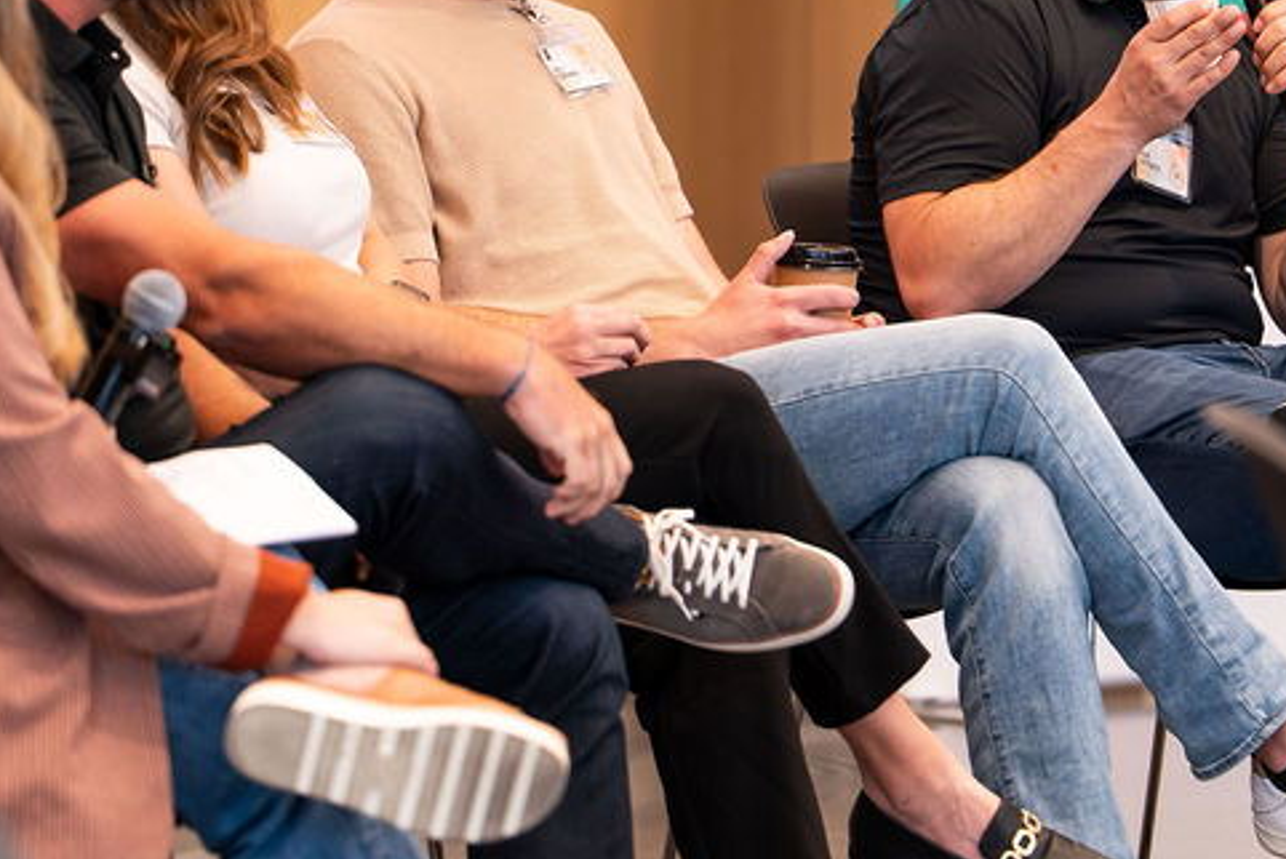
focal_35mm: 293
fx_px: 10472
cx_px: 718
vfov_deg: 4.7
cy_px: 108
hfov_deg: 7.0
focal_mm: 138
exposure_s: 1/125
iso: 400
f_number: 2.8
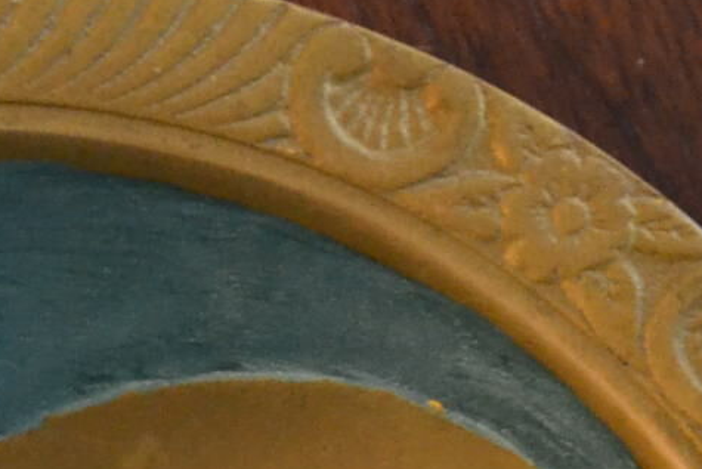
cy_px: 892
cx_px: 158
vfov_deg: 3.6
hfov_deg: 5.4
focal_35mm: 378
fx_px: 7373
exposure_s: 1/60
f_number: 5.6
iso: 2500
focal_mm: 52
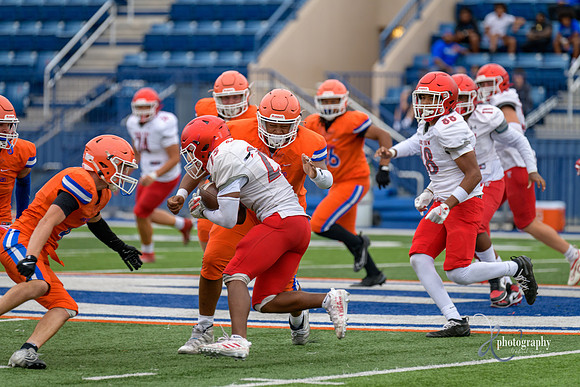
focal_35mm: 250
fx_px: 4029
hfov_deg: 8.2
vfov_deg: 5.5
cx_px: 290
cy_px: 194
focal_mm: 250
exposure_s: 1/800
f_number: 3.5
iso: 280
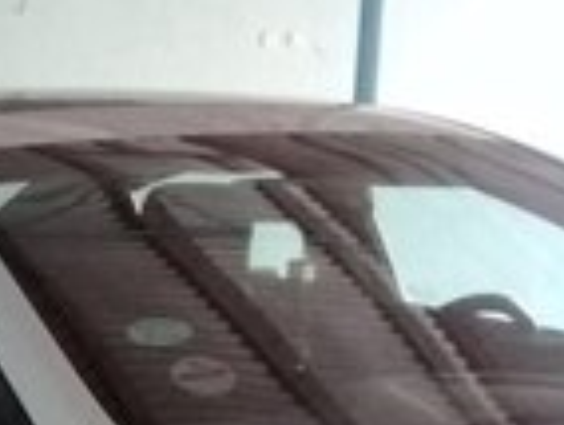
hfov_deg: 17.4
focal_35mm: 108
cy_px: 683
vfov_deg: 12.9
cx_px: -111
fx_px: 1763
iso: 320
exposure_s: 1/17
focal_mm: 3.3
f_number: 2.2
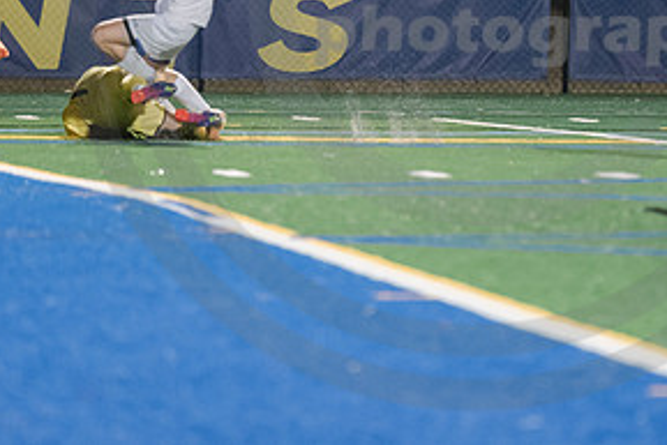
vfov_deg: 2.7
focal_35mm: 507
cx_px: 320
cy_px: 54
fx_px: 9398
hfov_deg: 4.1
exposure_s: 1/500
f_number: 2.8
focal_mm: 200
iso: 2500
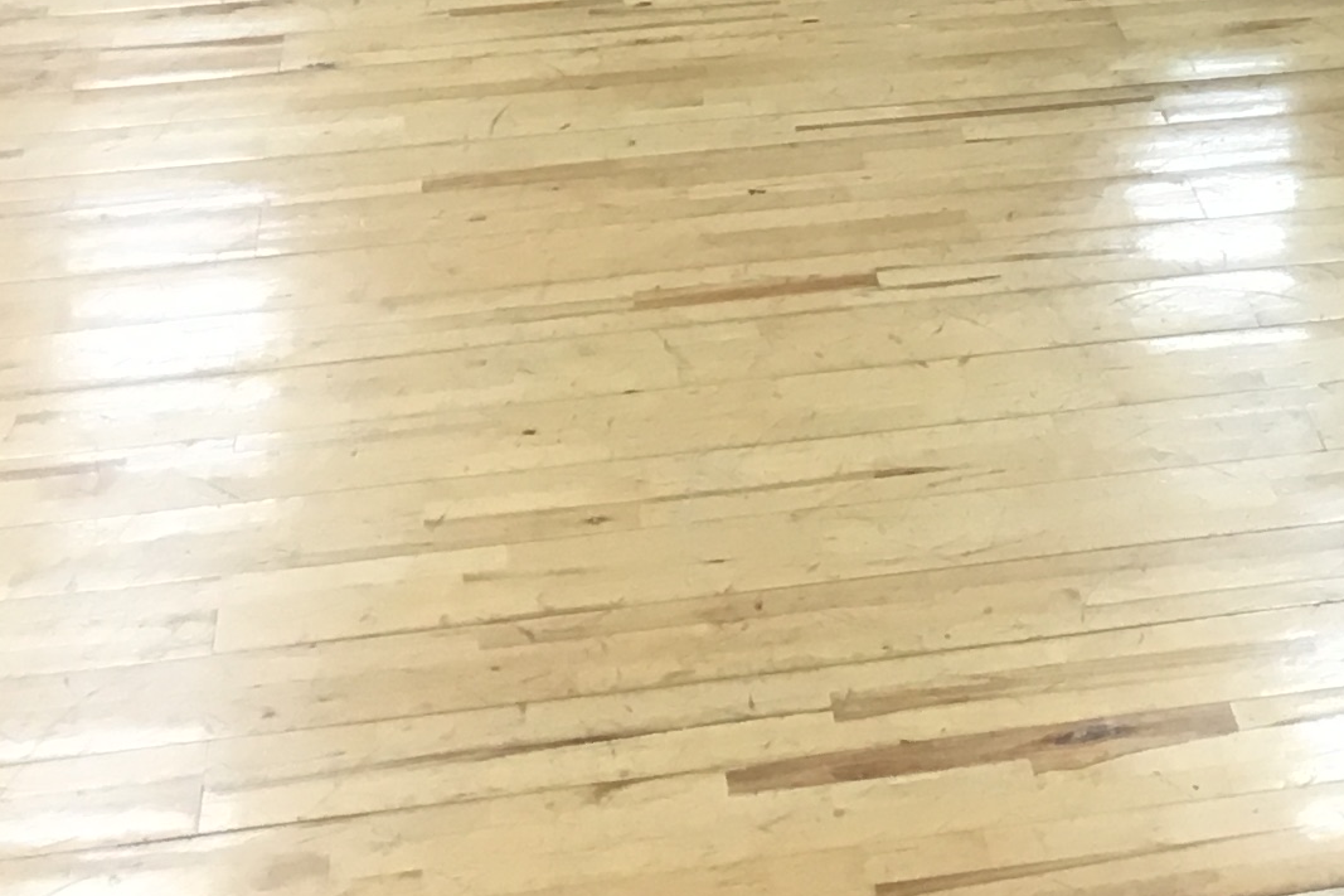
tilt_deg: -8.4
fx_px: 4255
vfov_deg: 11.3
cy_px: -670
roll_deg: -0.6
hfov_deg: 16.6
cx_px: 1884
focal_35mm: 114
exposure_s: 1/30
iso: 32
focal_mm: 4.15
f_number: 2.2
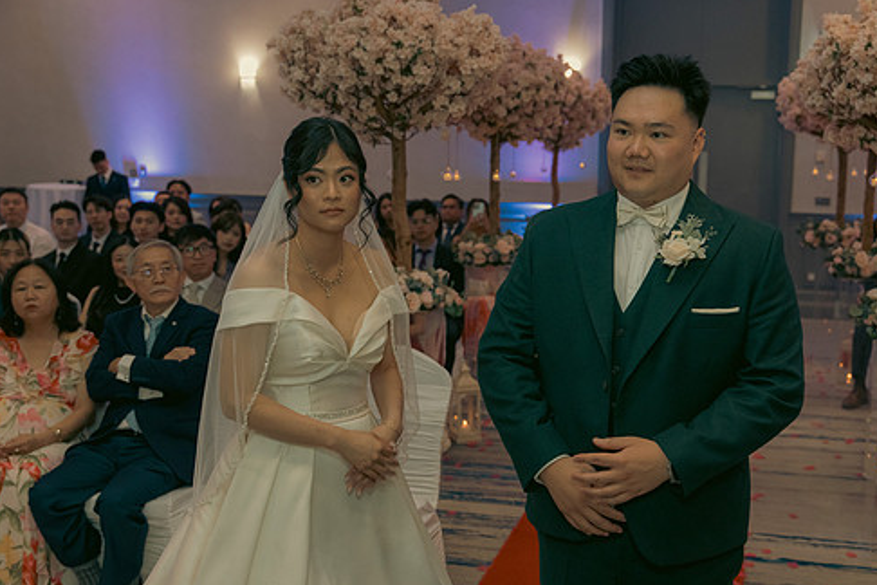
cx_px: 514
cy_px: 302
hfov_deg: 45.3
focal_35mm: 43
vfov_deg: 31.2
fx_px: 1047
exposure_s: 1/160
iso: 2500
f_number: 3.5
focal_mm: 36
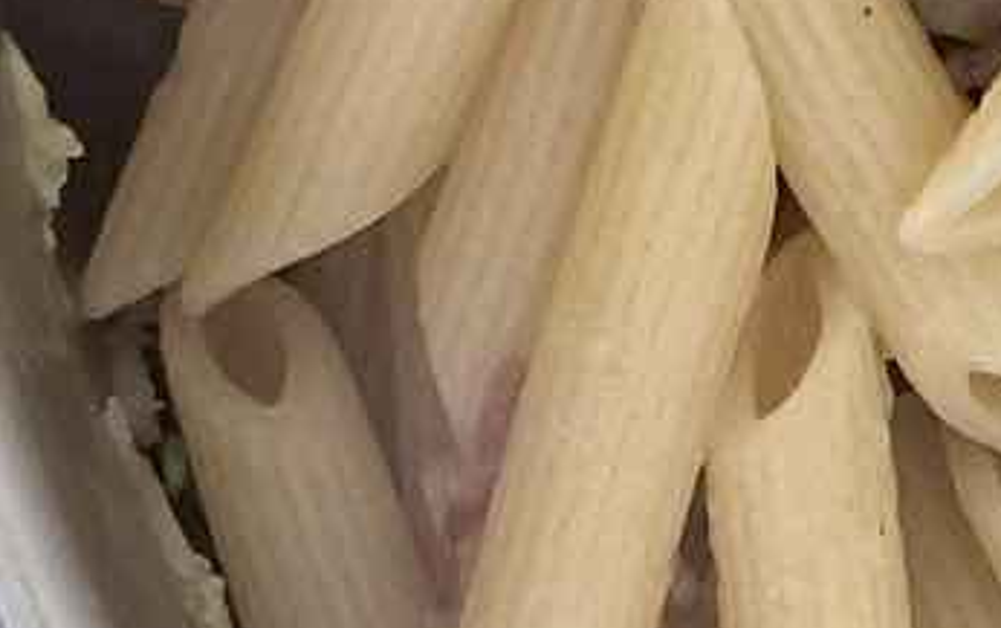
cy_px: -252
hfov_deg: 7.2
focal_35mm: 282
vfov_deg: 4.6
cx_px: 2034
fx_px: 7701
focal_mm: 6.86
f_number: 1.78
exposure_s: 1/50
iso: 250
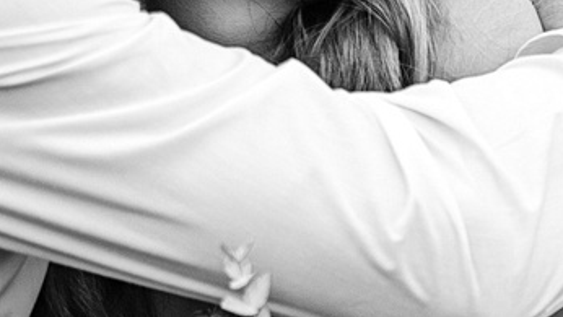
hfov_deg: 5.5
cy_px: 230
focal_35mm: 387
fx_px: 5780
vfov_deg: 3.1
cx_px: 871
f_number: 1.4
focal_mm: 50
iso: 125
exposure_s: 1/800
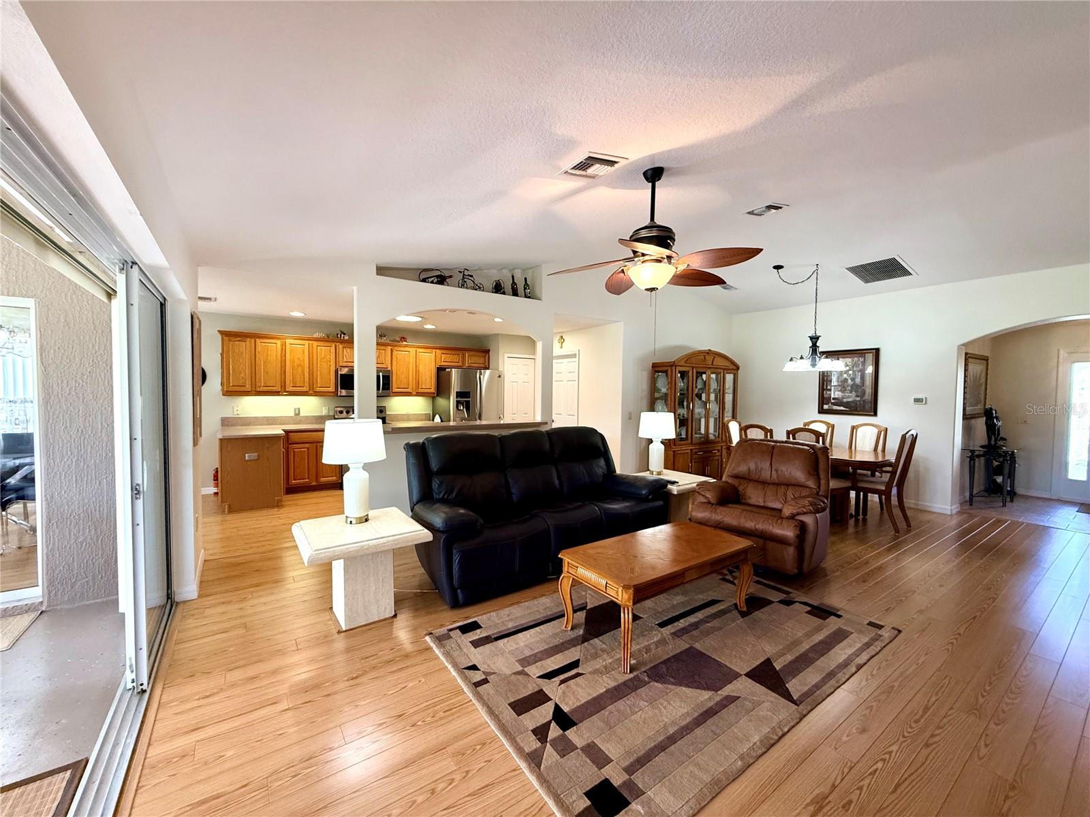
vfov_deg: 85.7
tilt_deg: -1.6
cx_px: 545
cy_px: 408
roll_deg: -1.0
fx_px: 441
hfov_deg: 102.1
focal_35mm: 14
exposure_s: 1/120
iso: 320
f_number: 2.2
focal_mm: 2.22
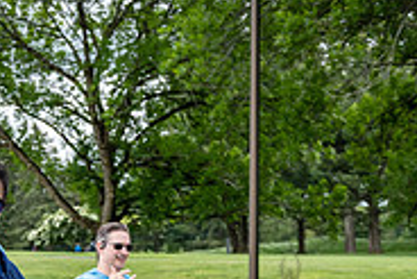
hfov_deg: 18.6
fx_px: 1240
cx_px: -5
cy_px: 391
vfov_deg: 12.3
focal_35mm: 107
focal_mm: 34
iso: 400
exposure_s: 1/800
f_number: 4.5
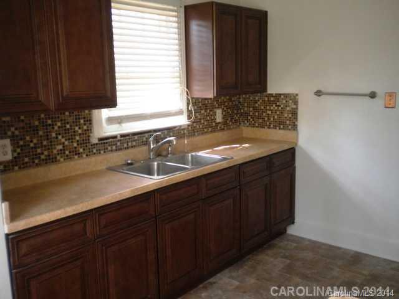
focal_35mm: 35
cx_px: 200
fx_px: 403
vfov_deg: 40.7
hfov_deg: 52.6
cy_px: 150
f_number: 3.1
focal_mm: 6.3
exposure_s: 1/60
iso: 253
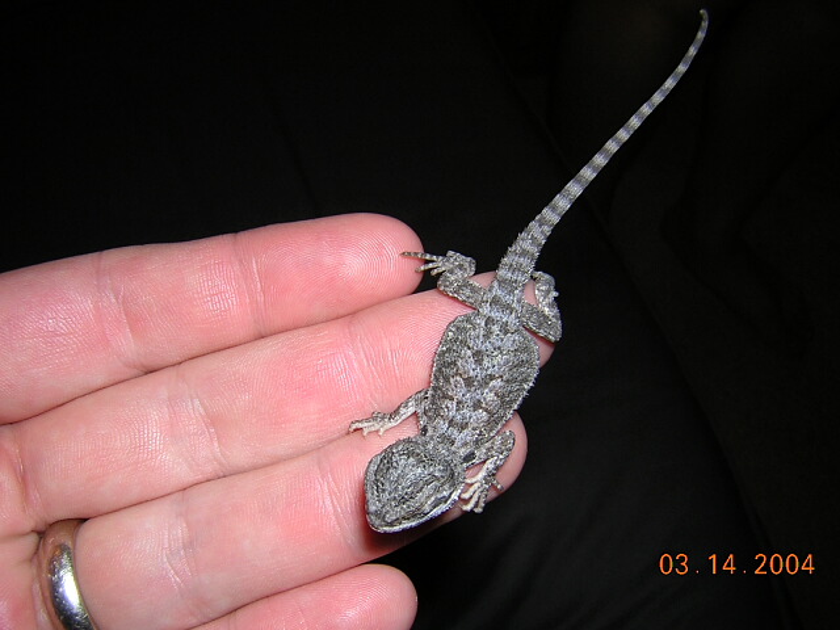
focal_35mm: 36
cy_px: 315
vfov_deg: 39.7
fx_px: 874
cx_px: 420
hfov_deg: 51.4
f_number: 5.2
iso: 100
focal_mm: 4.7
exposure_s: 1/60.1
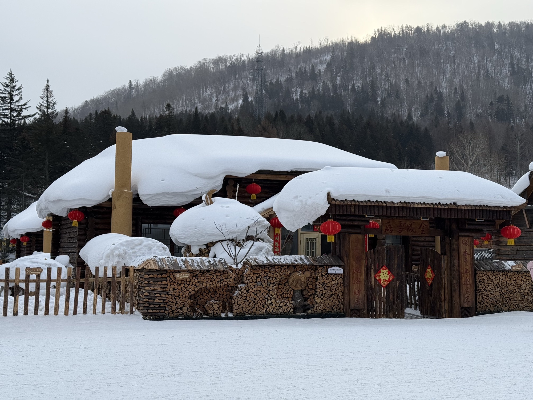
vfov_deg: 30.3
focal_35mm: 48
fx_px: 739
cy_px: 200
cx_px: 266
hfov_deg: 39.7
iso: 80
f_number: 1.78
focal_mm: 6.76
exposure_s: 1/2667
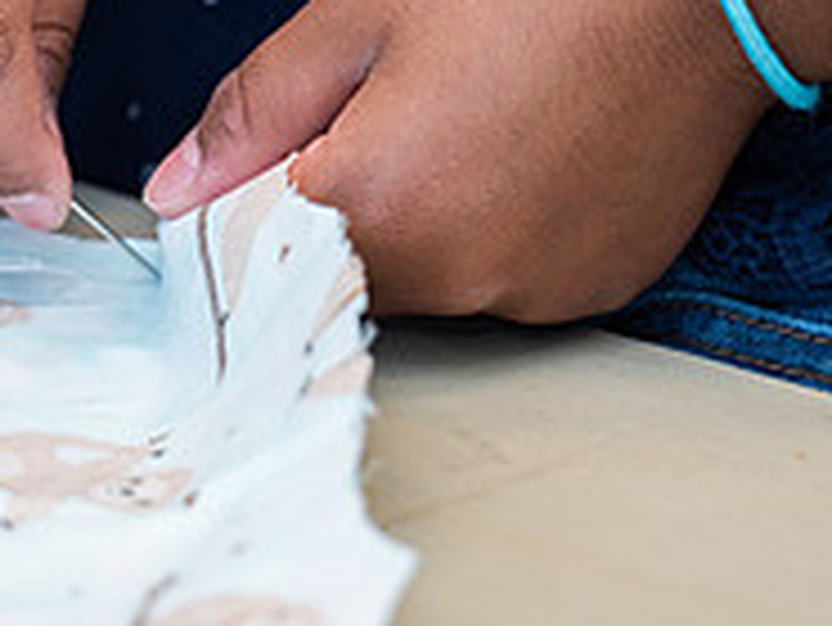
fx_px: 14503
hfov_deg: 3.3
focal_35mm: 603
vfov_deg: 2.5
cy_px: 70
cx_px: 130
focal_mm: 200
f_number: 4
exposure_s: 1/250
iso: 640
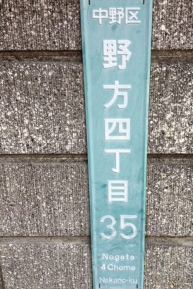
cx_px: 119
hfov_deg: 33.2
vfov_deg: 48.5
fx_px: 322
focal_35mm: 40
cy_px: 146
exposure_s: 1/120
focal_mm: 4.28
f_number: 2.4
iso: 80
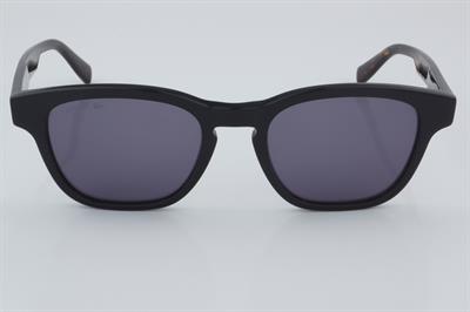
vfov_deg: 20.1
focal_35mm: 68
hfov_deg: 29.9
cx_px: 235
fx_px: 881
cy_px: 156
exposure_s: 1/4
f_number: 32
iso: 100
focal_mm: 45
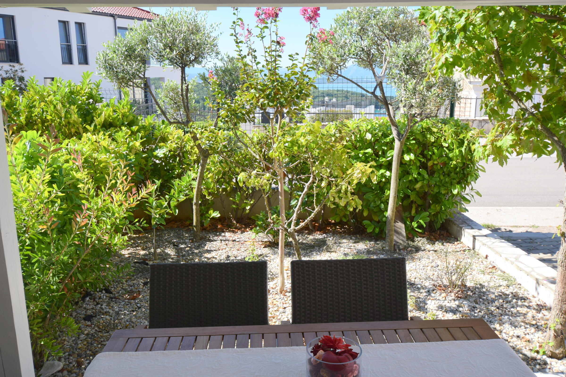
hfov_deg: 61.9
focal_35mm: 30
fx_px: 472
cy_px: 188
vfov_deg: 43.6
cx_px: 283
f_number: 8
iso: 220
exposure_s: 1/250
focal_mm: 20
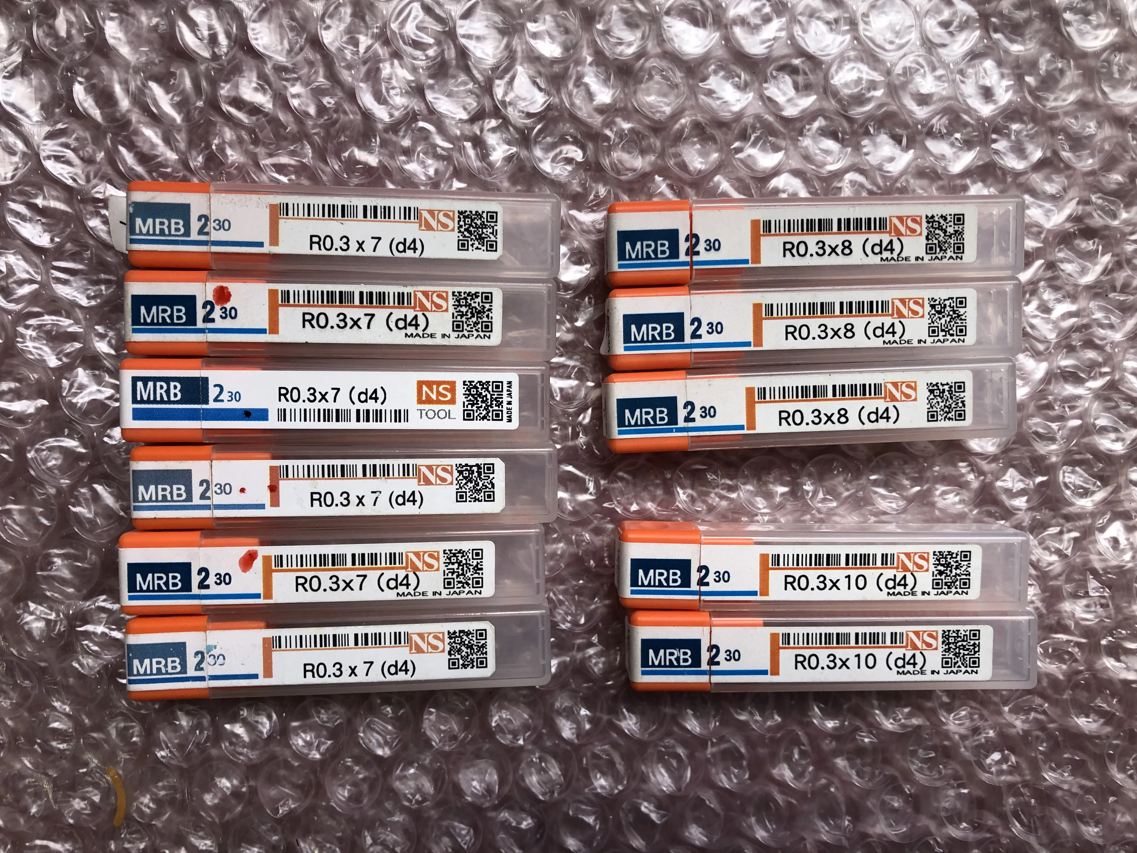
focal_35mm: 28
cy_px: 426
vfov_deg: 49.7
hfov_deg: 63.4
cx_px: 568
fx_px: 920
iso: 20
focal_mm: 3.99
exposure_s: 1/40
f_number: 1.8
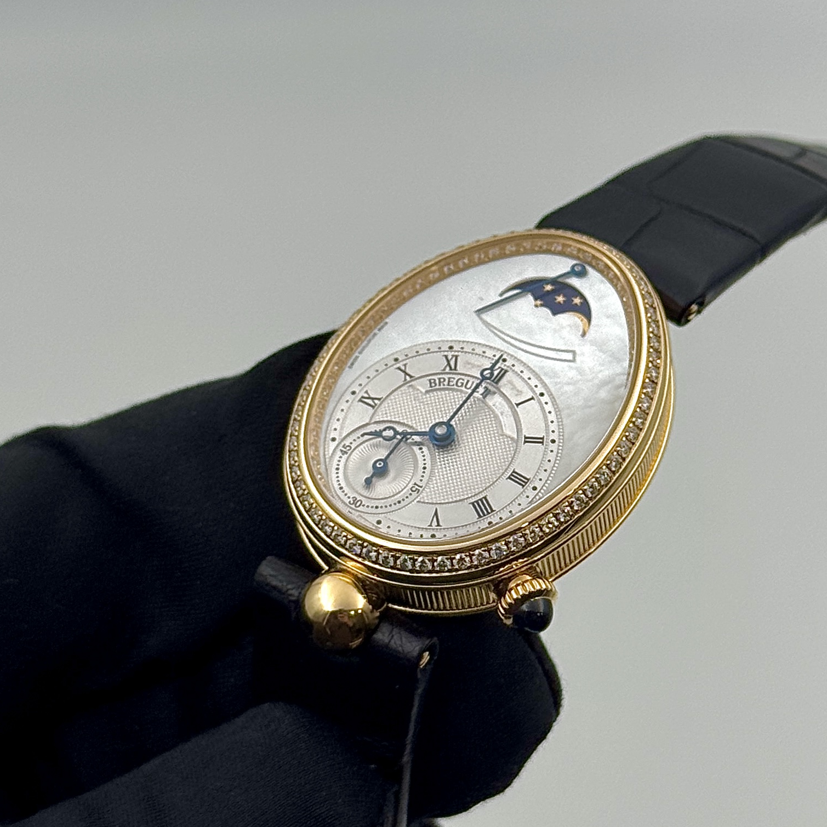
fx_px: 1541
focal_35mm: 57
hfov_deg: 30.0
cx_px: 470
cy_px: 414
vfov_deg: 30.0
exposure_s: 1/495
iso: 64
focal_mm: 6.76
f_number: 1.78
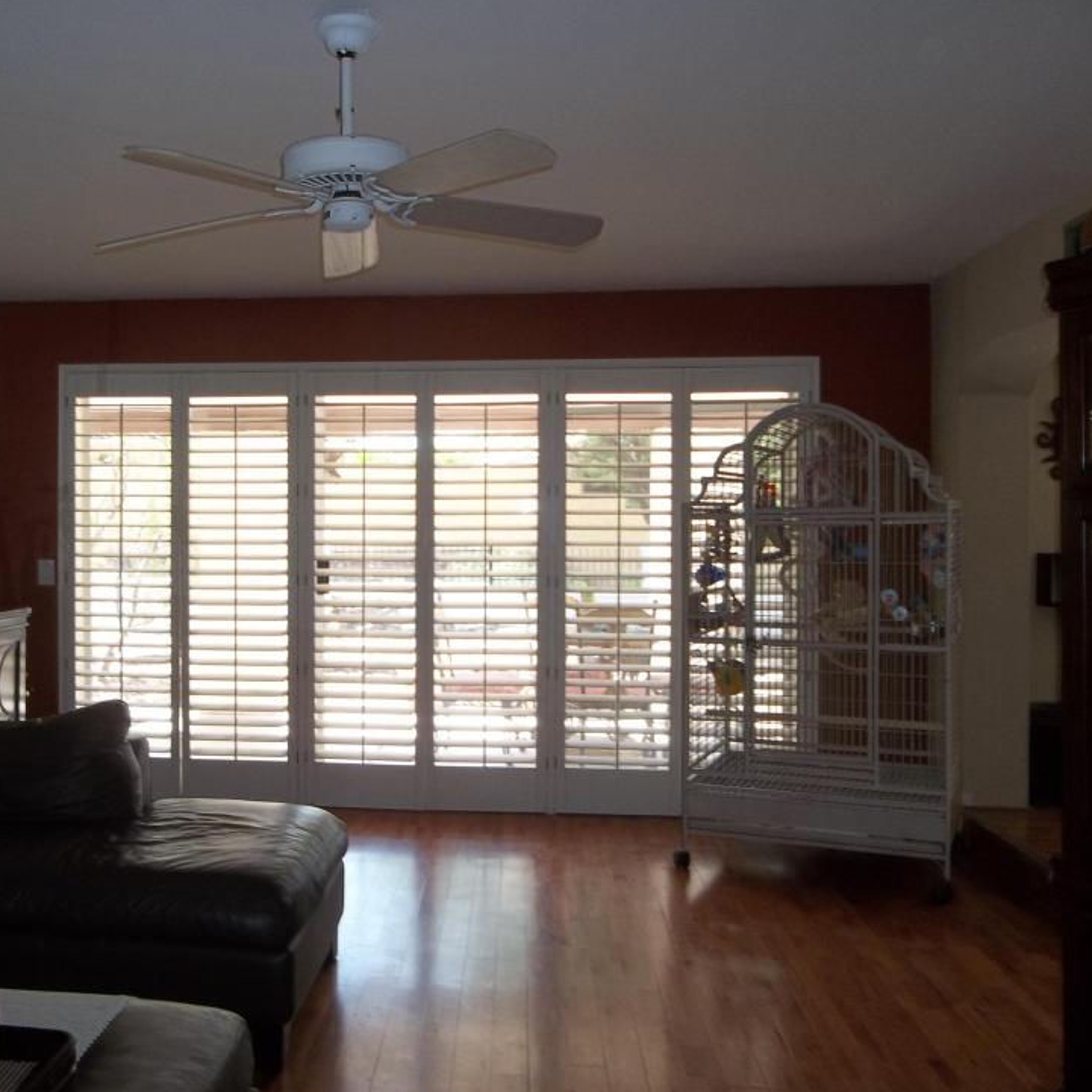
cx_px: 375
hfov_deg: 47.7
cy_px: 548
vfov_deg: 48.5
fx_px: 1213
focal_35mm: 34
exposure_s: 1/60
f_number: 3.5
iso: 80
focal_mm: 4.9
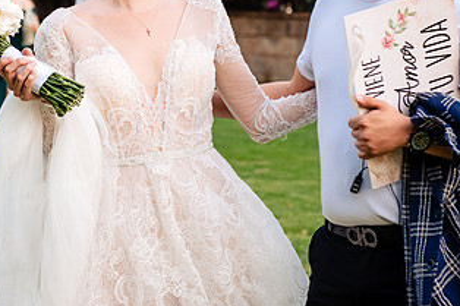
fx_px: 1711
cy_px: 42
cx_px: 173
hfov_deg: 15.3
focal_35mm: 134
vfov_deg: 10.2
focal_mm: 70
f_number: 3.5
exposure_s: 1/320
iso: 1600
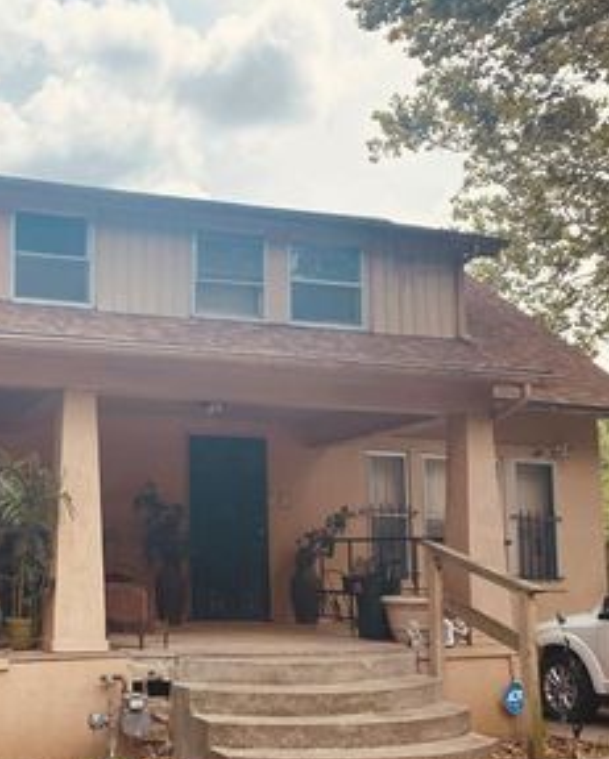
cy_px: 449
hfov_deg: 32.9
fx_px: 990
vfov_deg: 41.8
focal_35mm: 44
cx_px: 90
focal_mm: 4.25
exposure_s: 1/1395
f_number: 1.8
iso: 32
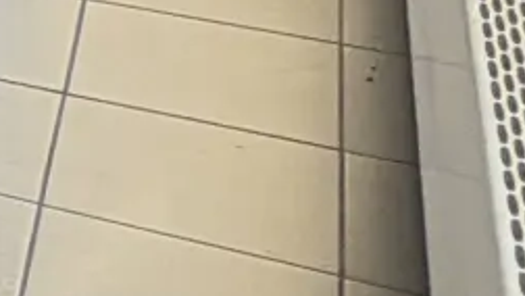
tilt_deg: -27.9
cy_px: 58
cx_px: -1244
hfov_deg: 10.0
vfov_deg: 10.4
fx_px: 1616
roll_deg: +8.7
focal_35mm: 116
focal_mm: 2.22
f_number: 2.2
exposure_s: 1/126
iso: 40
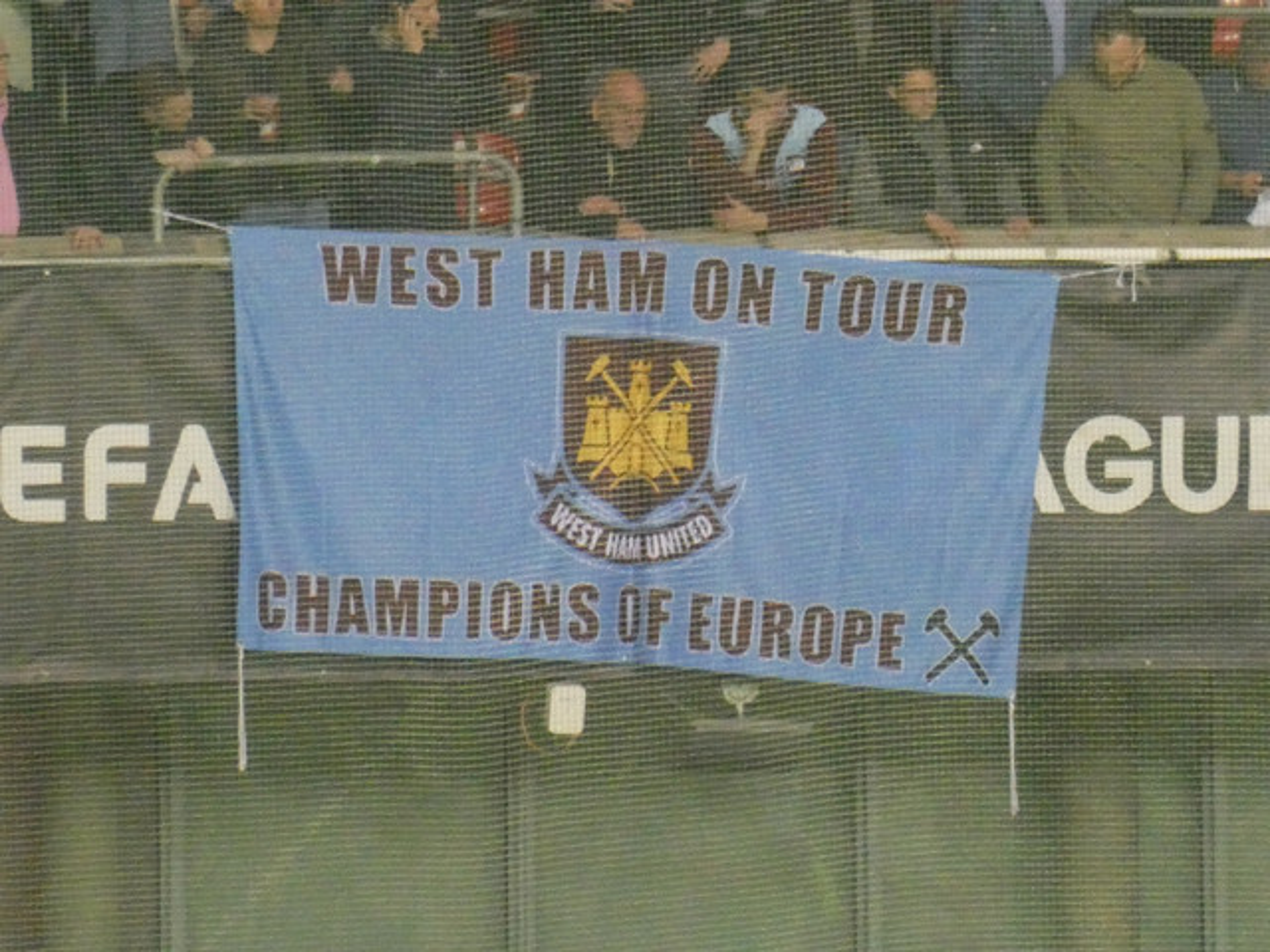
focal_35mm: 1193
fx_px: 43769
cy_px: 476
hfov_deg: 1.7
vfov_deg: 1.2
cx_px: 635
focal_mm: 129
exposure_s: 1/50
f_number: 6.4
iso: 1600
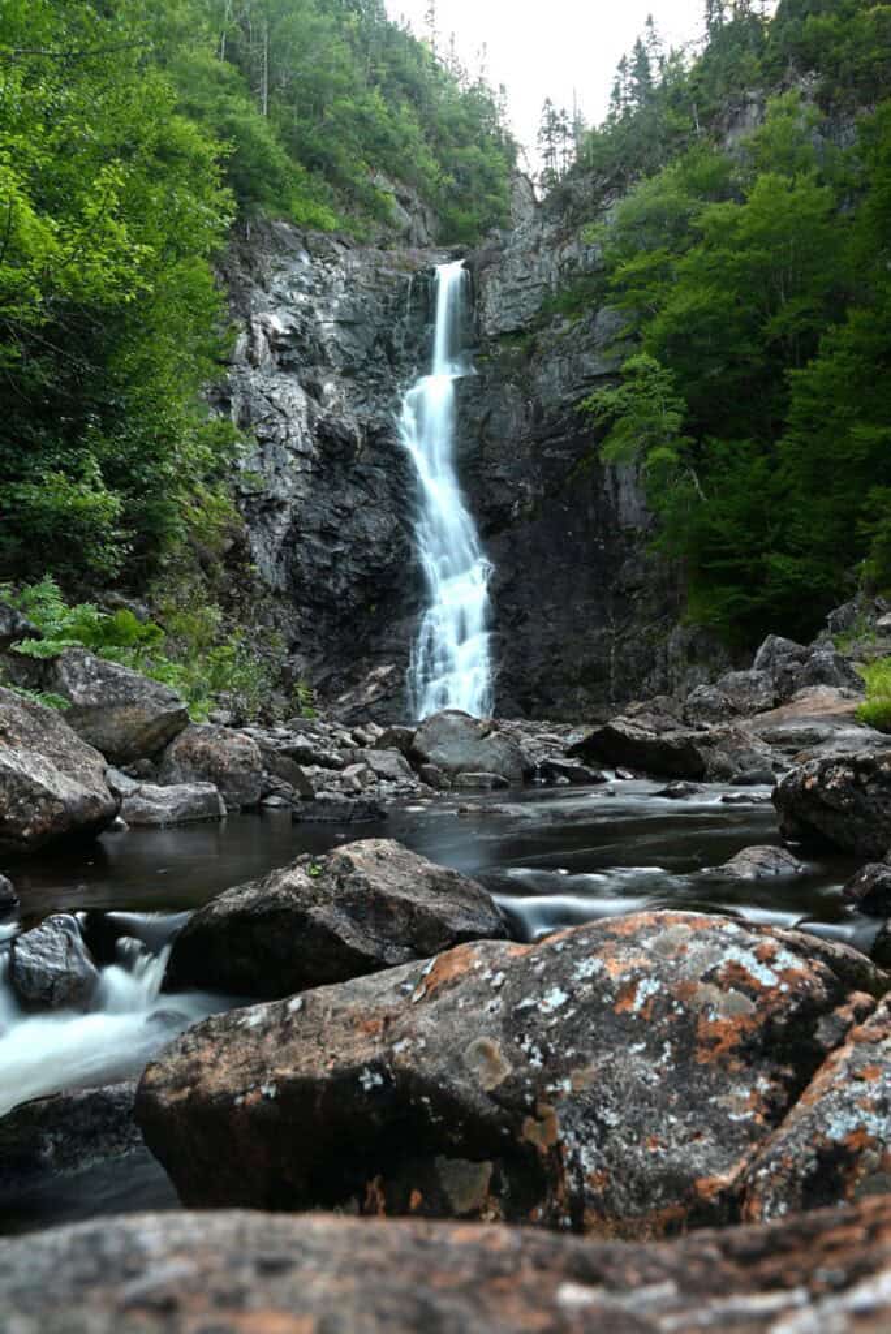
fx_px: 1149
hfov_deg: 42.4
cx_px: 446
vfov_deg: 60.3
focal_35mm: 31
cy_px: 667
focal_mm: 31
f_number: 11
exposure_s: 2
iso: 100
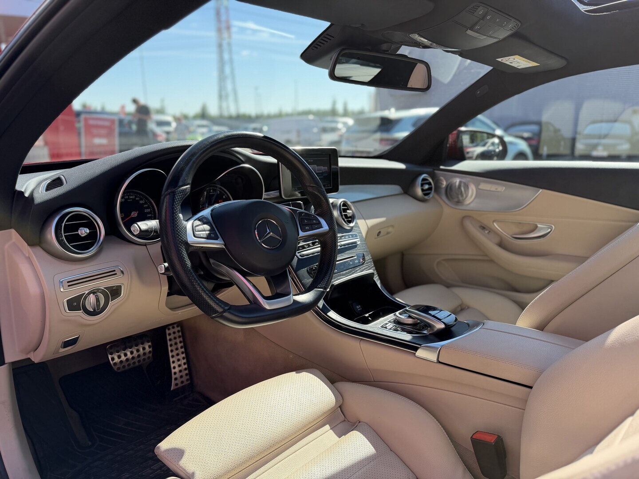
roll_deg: +1.2
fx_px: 443
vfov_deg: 56.8
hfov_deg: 71.6
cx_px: 320
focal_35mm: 24
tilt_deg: -14.0
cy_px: 240
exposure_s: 1/1553
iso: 100
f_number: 1.78
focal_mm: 6.76
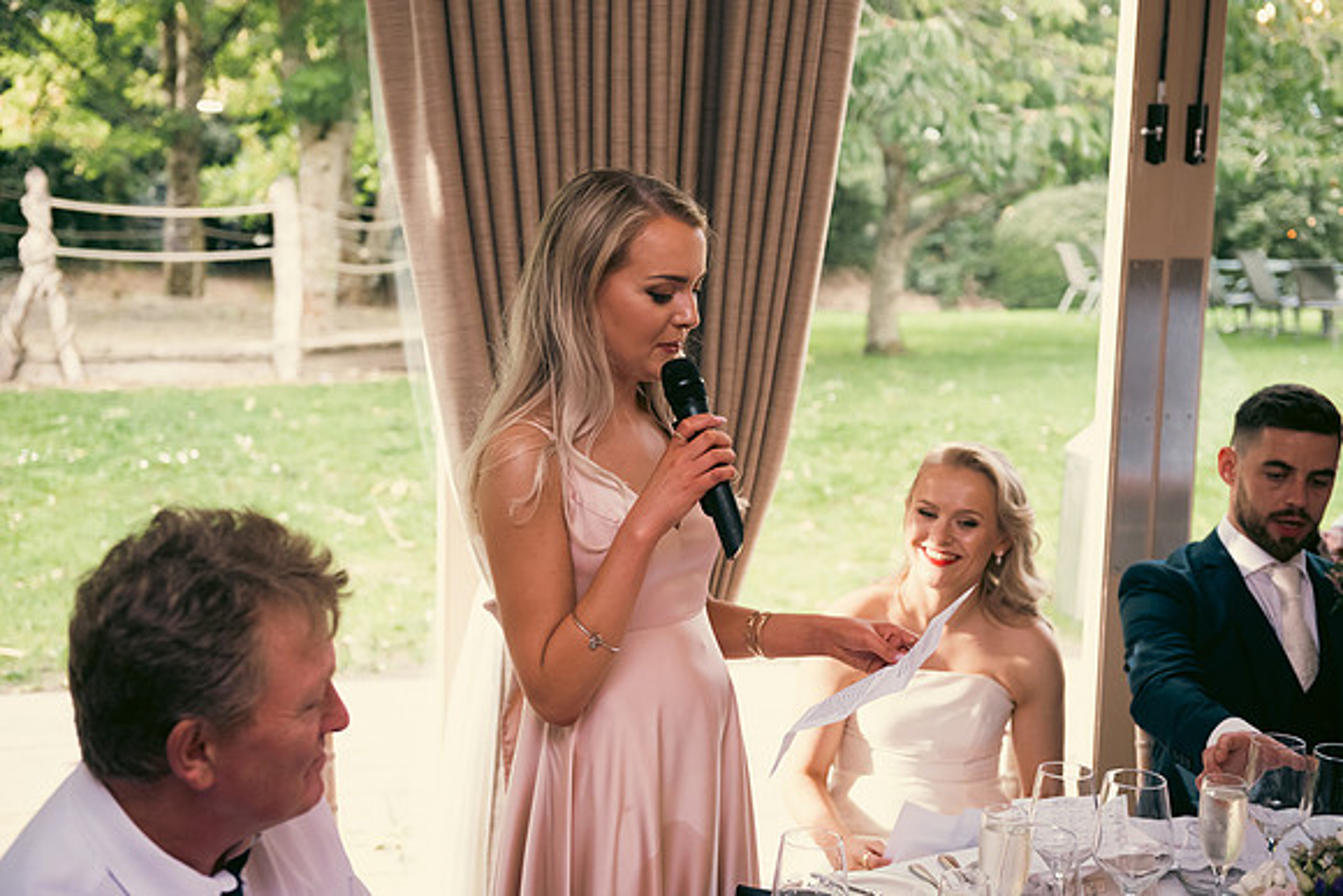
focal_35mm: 48
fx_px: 1791
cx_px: 672
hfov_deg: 41.1
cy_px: 448
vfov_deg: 28.1
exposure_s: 1/160
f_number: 3.5
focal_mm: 48
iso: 640
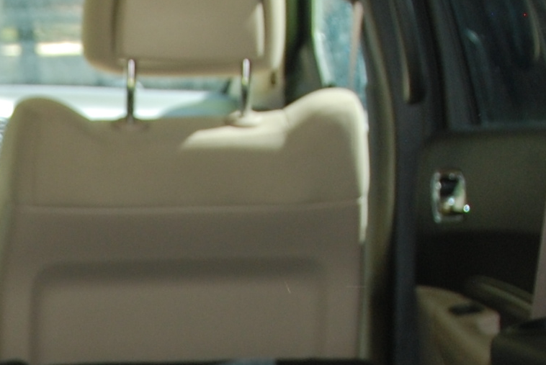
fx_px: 2095
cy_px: 551
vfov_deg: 9.7
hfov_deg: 14.4
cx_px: -97
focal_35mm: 138
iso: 200
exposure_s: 1/60
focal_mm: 18
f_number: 3.5
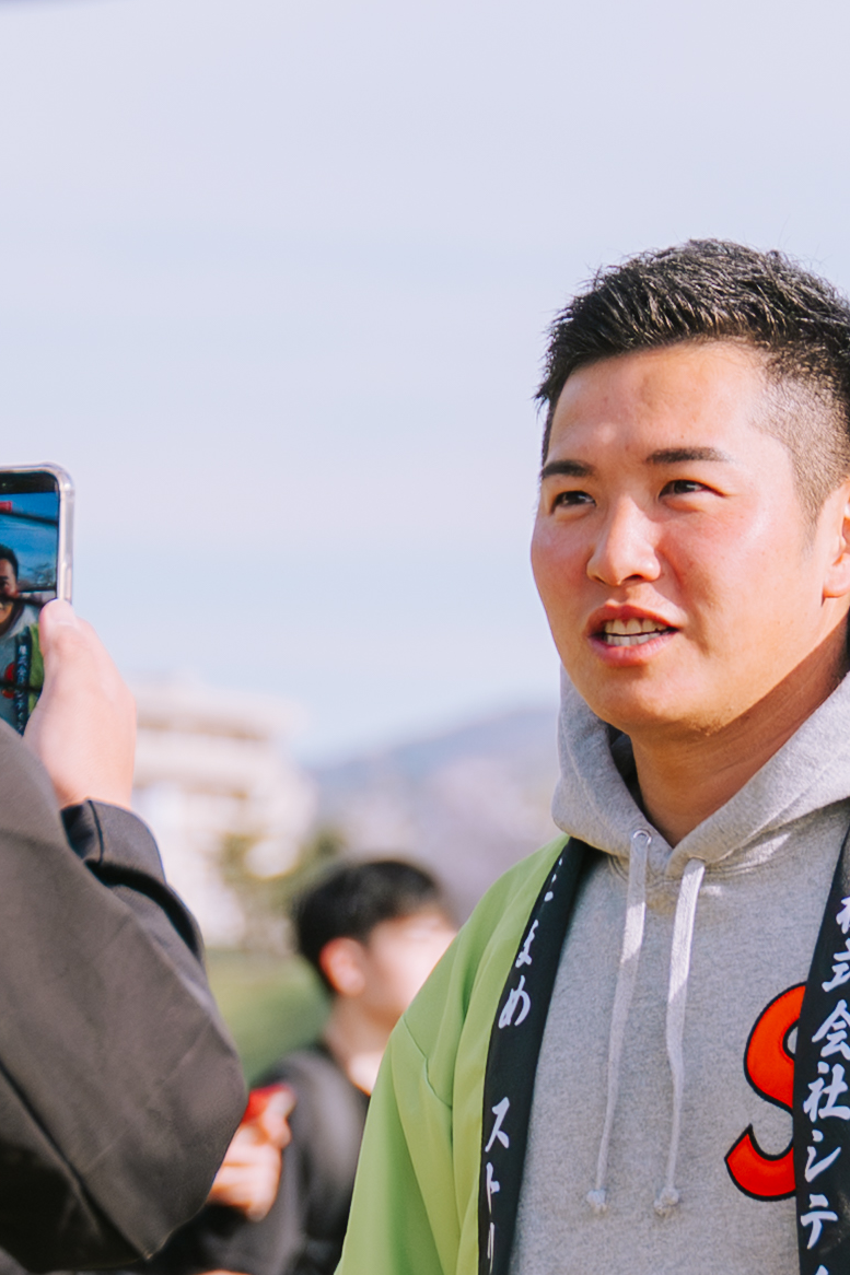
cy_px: 616
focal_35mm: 324
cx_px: 744
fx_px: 11478
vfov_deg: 6.4
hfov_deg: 4.2
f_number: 2.8
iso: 400
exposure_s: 1/5000
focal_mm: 63
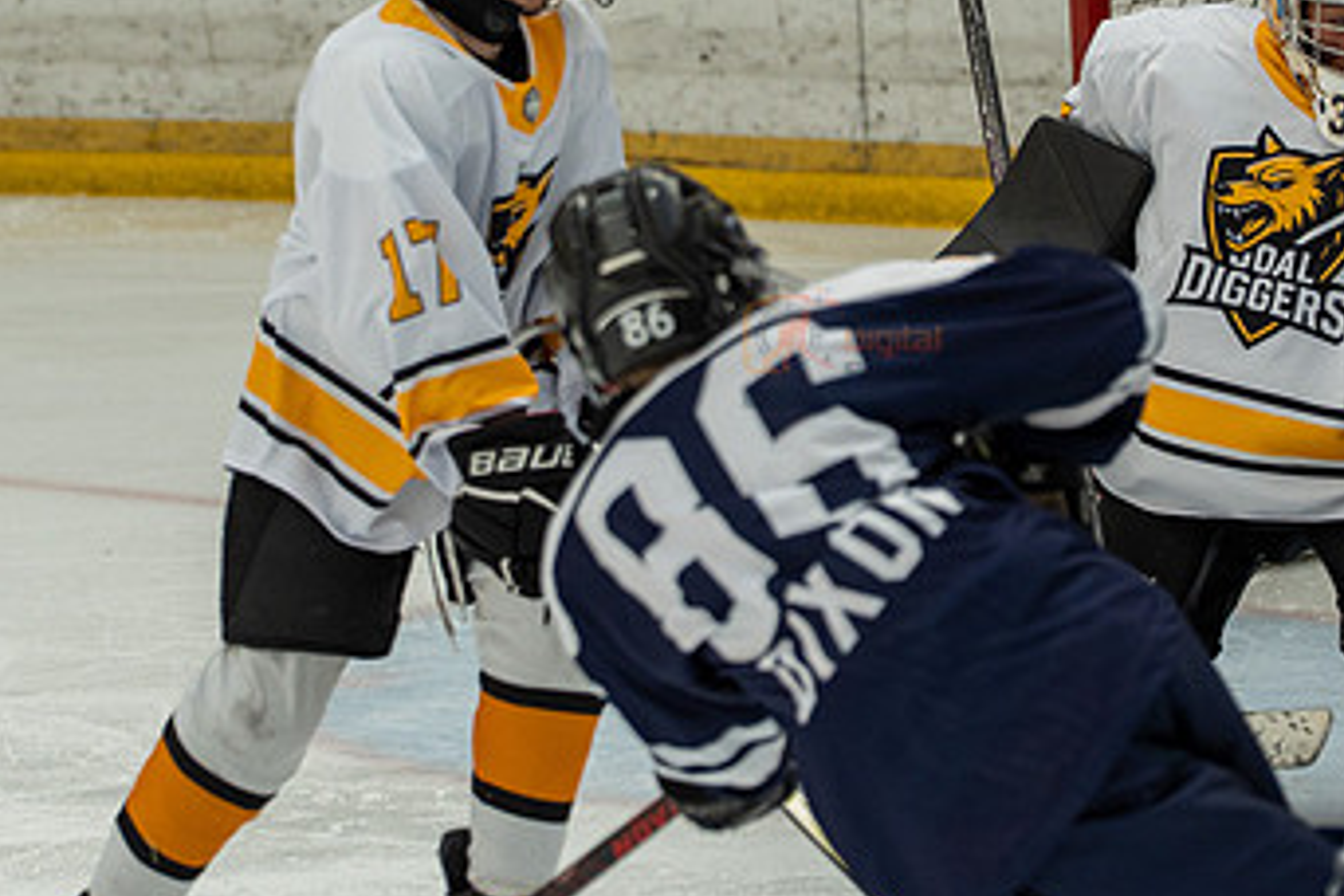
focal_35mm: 343
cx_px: 912
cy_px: 348
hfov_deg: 6.0
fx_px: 12804
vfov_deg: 4.0
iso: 800
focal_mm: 135
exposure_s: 1/1600
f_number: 3.5
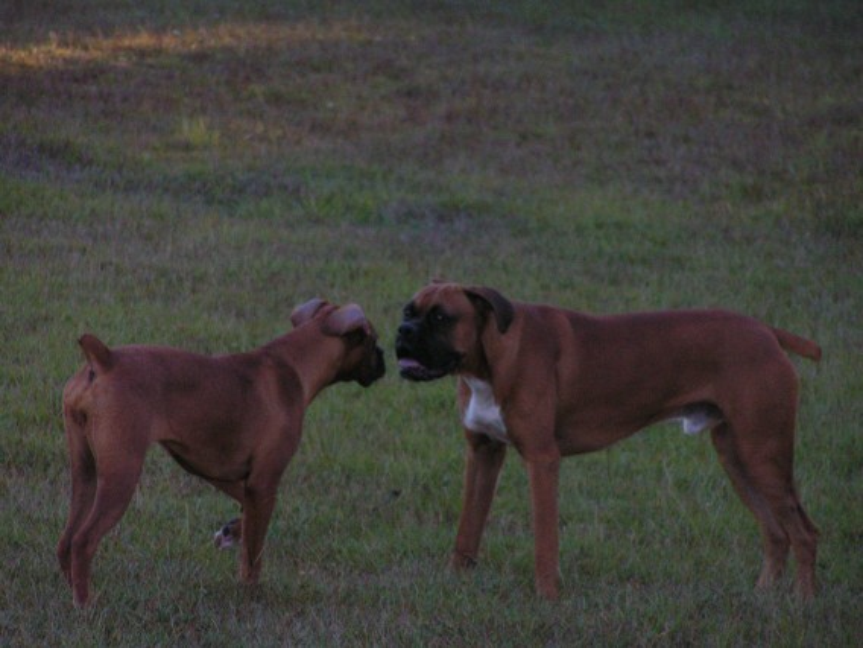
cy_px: 324
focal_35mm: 380
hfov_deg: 5.2
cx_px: 432
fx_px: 9474
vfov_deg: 3.9
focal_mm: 63
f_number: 3.7
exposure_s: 1/400
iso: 200
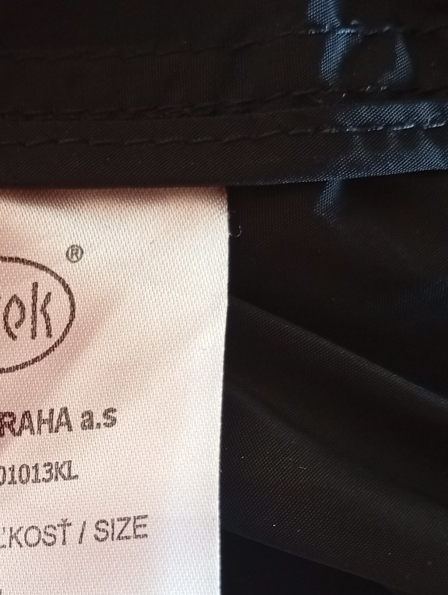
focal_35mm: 67
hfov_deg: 21.6
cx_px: 69
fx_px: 1153
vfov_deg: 28.2
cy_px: 487
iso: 248
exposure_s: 1/50
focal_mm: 3.84
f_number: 1.8
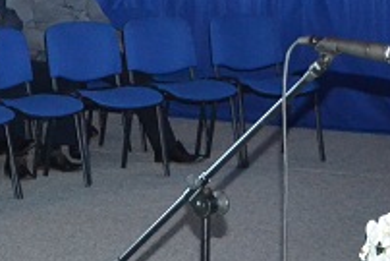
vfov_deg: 7.7
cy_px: 102
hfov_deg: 11.5
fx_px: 1930
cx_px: 35
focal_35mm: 178
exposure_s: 1/60
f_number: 4.2
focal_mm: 30
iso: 3200
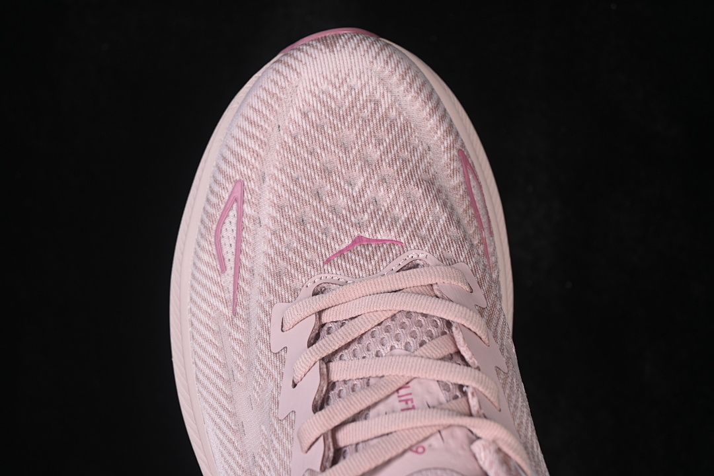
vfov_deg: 18.2
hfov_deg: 27.0
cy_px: 238
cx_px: 357
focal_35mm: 75
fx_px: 1487
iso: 160
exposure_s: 1/80
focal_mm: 50
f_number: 7.1
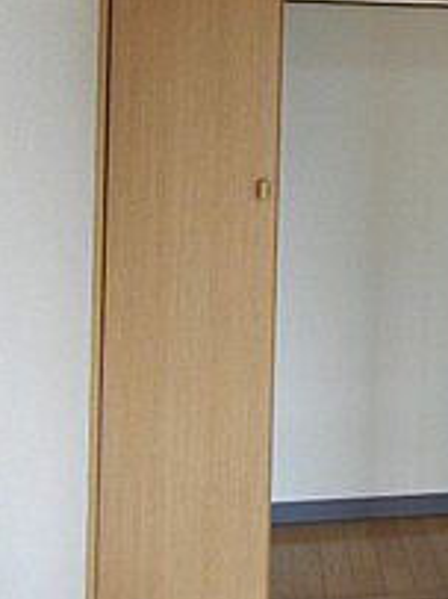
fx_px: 1226
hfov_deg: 19.8
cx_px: 495
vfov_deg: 26.3
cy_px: 32
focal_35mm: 71
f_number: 3.5
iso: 216
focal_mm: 5.4
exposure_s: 1/60
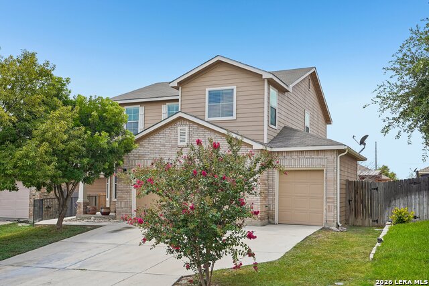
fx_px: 417
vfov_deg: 37.9
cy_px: 143
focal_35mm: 35
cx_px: 214
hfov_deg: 54.4
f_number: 8
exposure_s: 1/200
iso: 100
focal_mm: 35
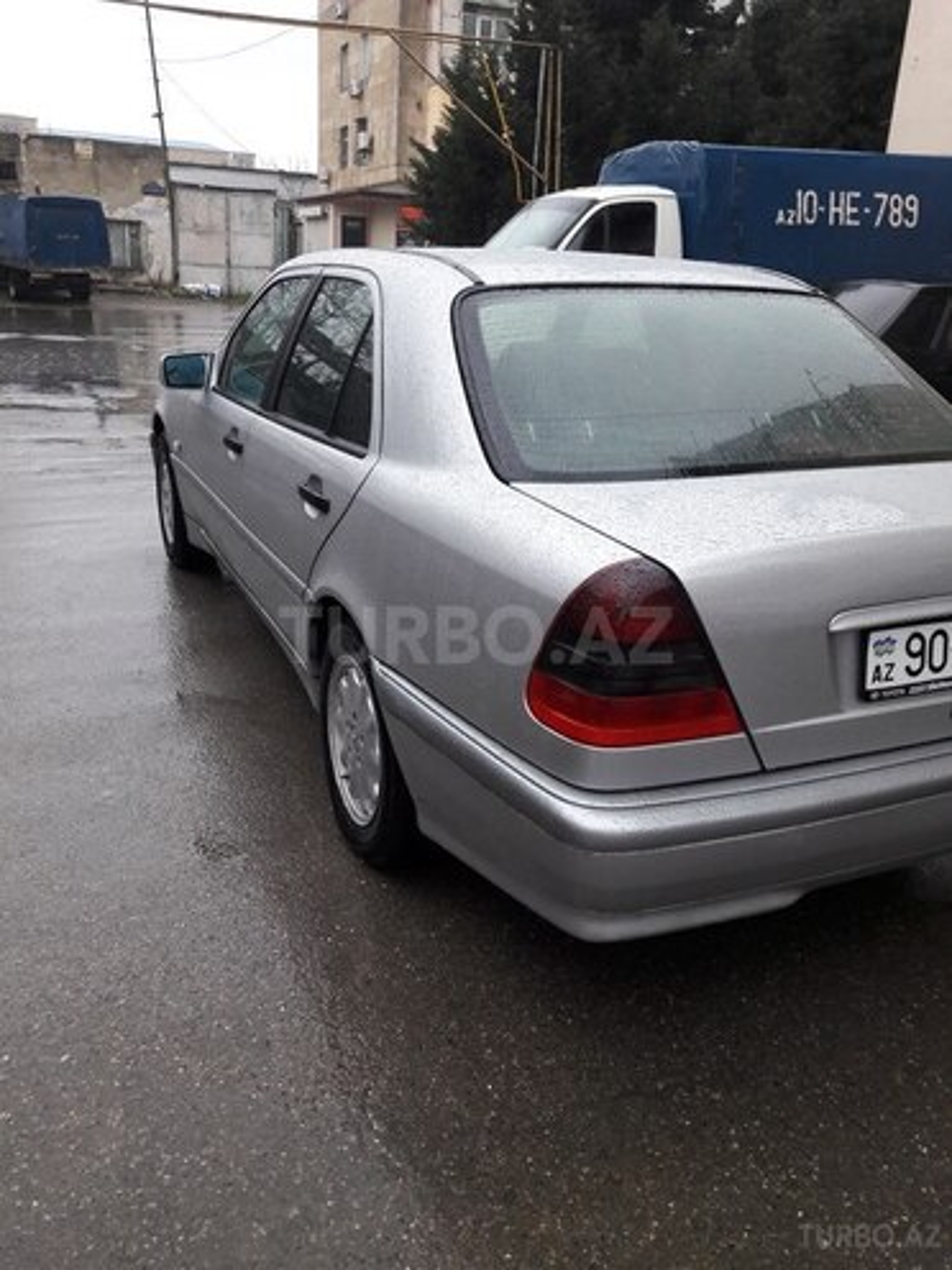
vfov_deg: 63.4
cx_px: 476
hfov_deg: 49.7
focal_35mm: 28
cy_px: 635
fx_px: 1027
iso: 64
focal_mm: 3.7
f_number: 1.9
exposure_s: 1/100
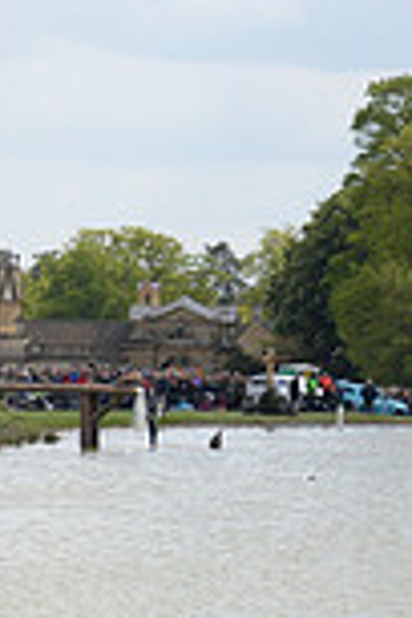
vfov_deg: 6.4
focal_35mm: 323
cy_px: 137
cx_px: -751
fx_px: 5544
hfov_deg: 4.1
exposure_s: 1/3200
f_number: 8
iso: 1250
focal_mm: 85
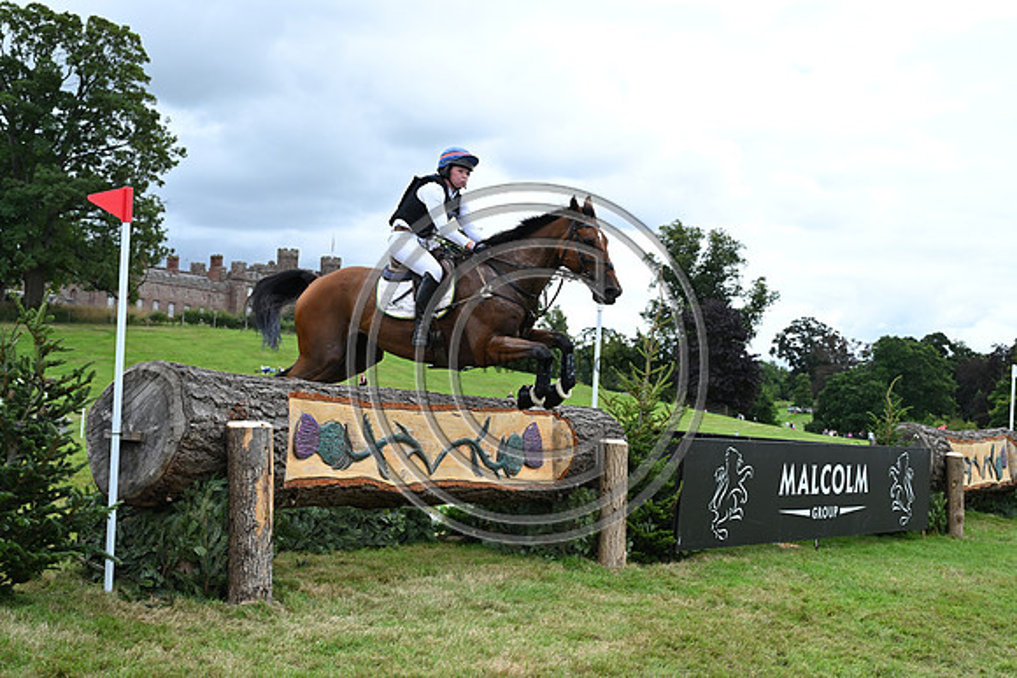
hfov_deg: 39.6
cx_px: 508
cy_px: 339
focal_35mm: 50
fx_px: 1413
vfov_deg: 27.0
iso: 720
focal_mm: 50
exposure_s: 1/1250
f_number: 5.6
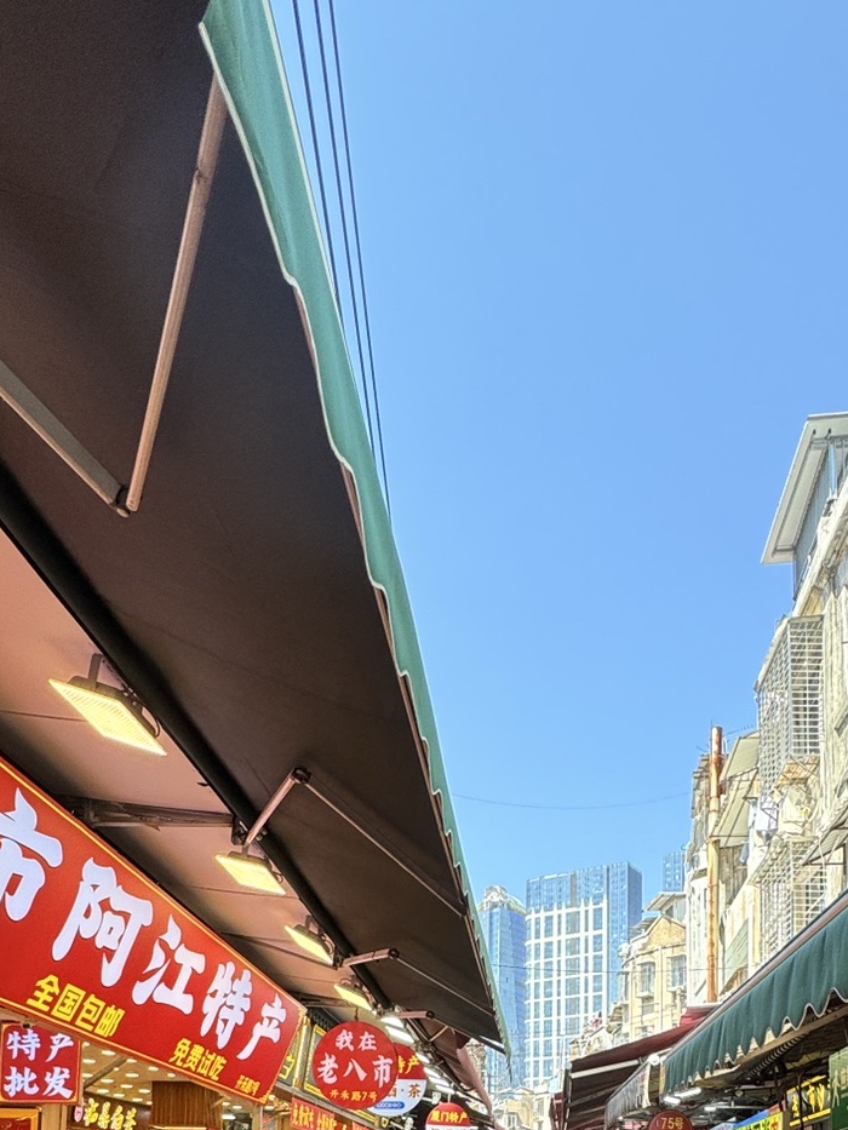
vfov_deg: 49.1
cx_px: 516
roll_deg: -1.8
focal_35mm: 30
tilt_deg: +4.8
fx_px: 980
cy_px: 1129
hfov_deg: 46.5
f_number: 2.2
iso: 40
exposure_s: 1/370
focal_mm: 2.22
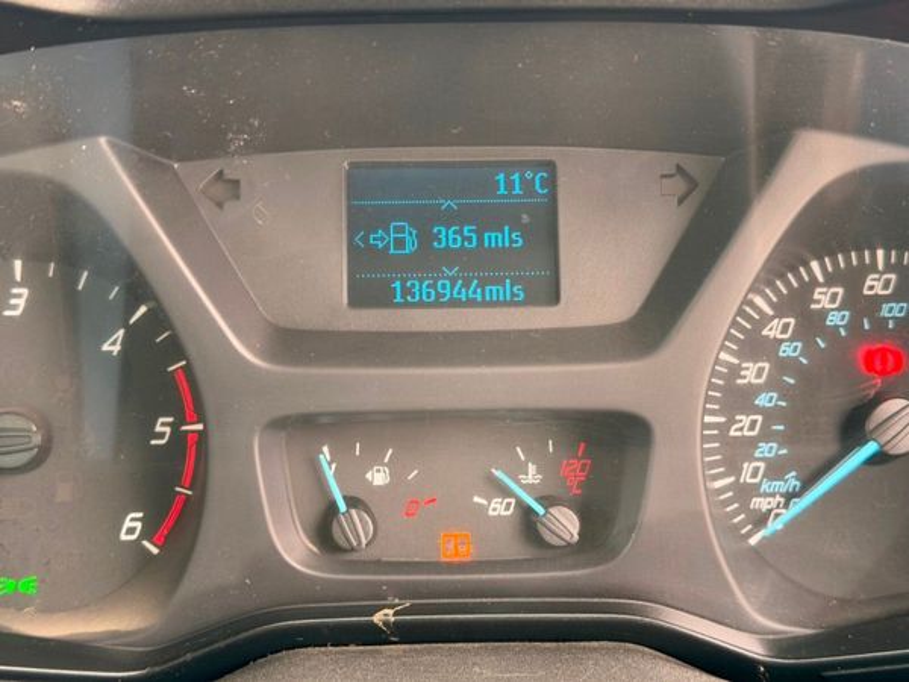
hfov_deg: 39.7
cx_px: 454
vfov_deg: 30.3
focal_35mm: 48
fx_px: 1260
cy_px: 341
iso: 160
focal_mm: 6.76
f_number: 1.78
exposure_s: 1/60
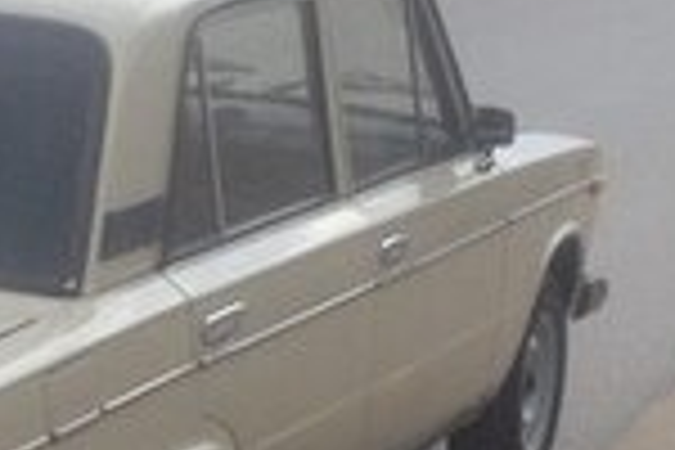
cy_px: 574
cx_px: -81
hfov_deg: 12.6
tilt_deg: -17.9
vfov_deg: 8.5
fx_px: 3000
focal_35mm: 160
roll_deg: -0.6
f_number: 2.4
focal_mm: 4.28
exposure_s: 1/552
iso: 50
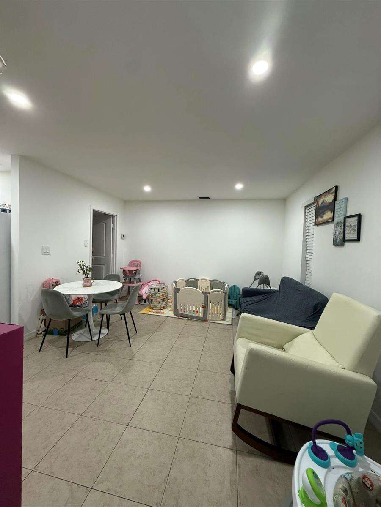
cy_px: 254
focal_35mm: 14
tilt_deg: -1.2
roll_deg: -2.2
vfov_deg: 102.1
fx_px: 205
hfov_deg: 85.7
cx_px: 190
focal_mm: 2.22
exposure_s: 1/60
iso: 200
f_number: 2.2
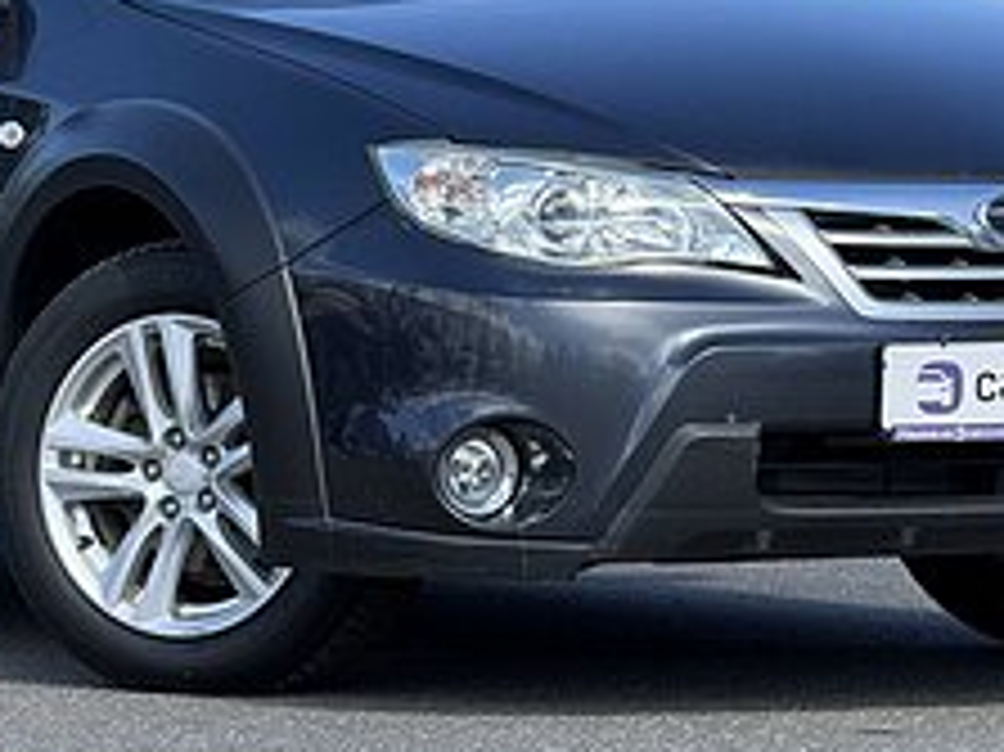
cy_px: 302
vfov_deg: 5.0
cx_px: 374
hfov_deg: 6.7
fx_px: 8552
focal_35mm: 295
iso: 64
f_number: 2.8
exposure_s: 1/358
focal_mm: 15.66
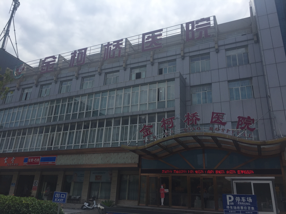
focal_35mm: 29
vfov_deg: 48.2
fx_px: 240
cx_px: 143
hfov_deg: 61.7
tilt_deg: +20.8
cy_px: 107
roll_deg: -5.2
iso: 32
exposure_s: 1/3049
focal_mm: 4.15
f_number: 2.2
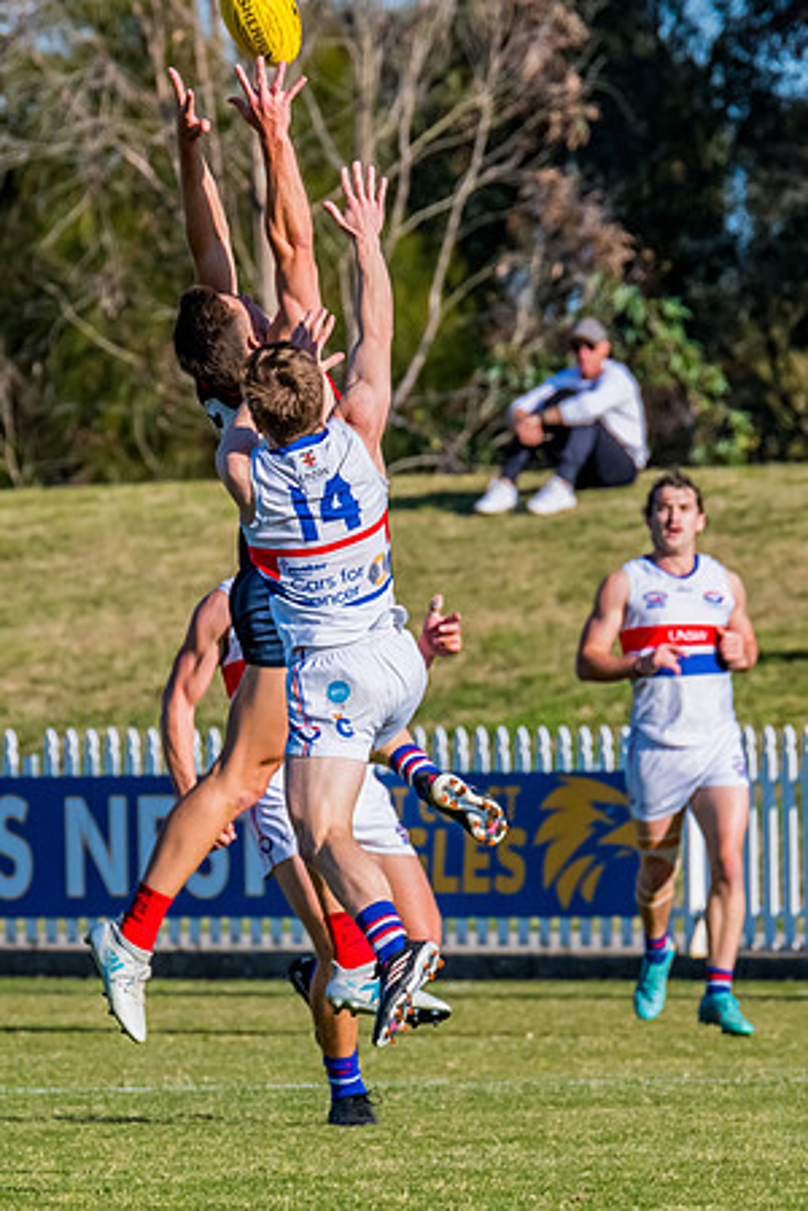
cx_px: 309
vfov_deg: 2.9
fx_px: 24307
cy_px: 693
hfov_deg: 1.9
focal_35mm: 722
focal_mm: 420
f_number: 11
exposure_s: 1/1600
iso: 800
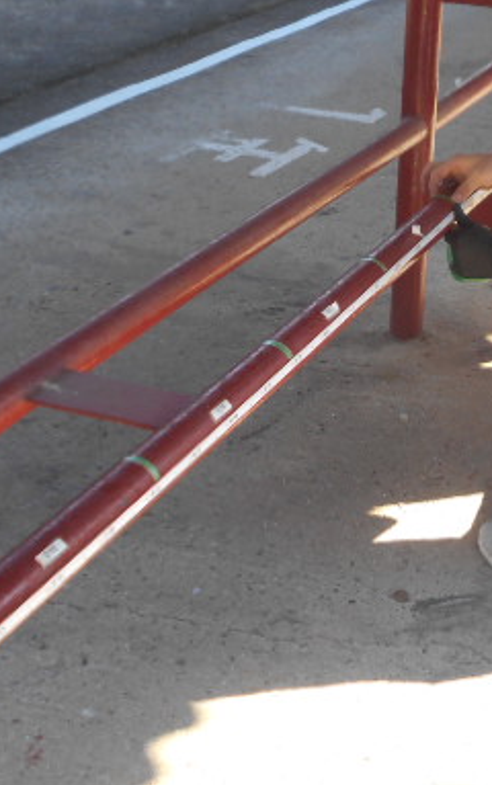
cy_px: 309
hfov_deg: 18.7
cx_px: 406
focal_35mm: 69
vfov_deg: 29.7
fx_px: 1478
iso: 160
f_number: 3.9
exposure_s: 1/250
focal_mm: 6.7
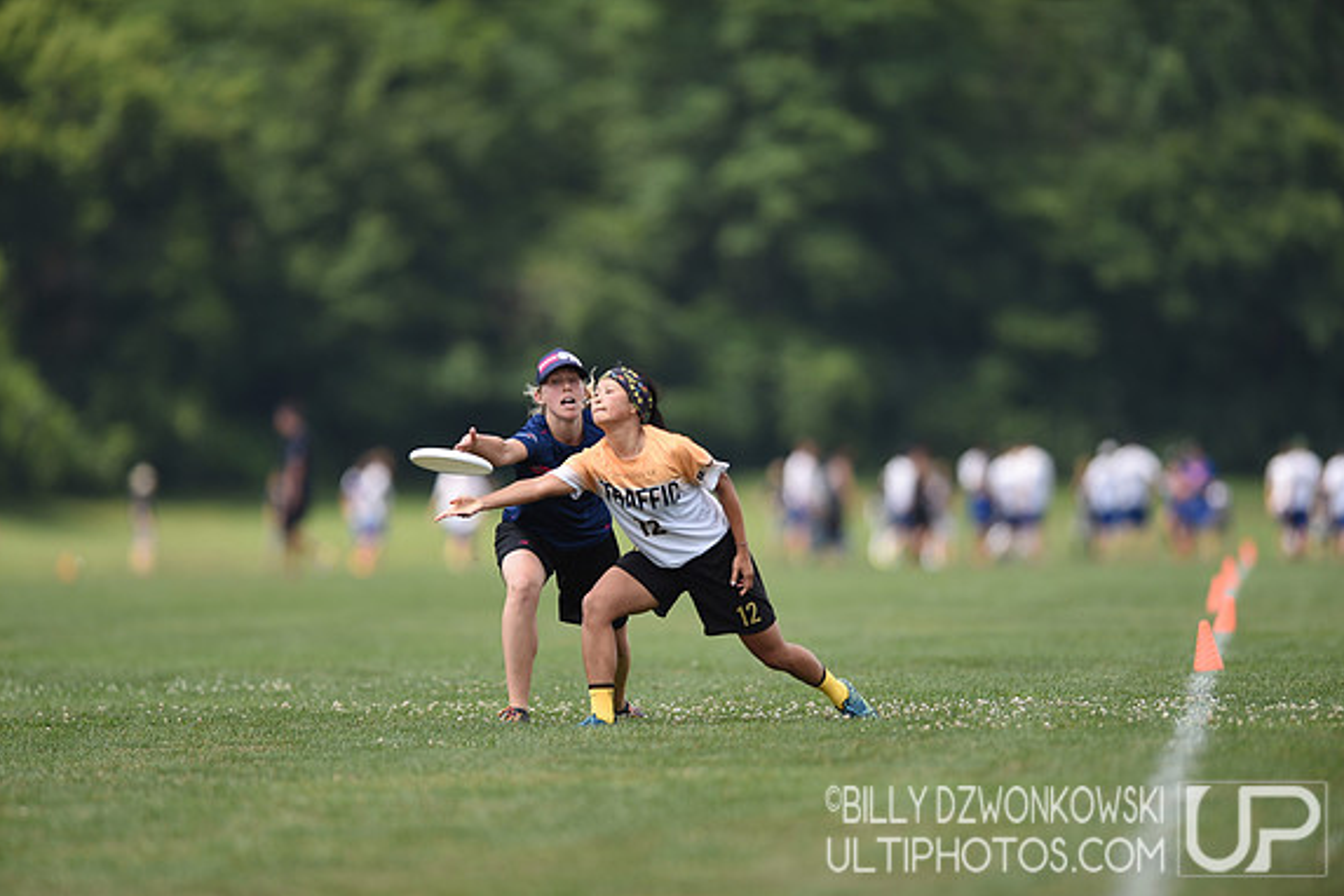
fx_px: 15081
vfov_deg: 3.4
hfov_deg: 5.1
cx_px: 676
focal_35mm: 404
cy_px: 449
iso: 100
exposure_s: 1/1000
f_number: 2.8
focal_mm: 400
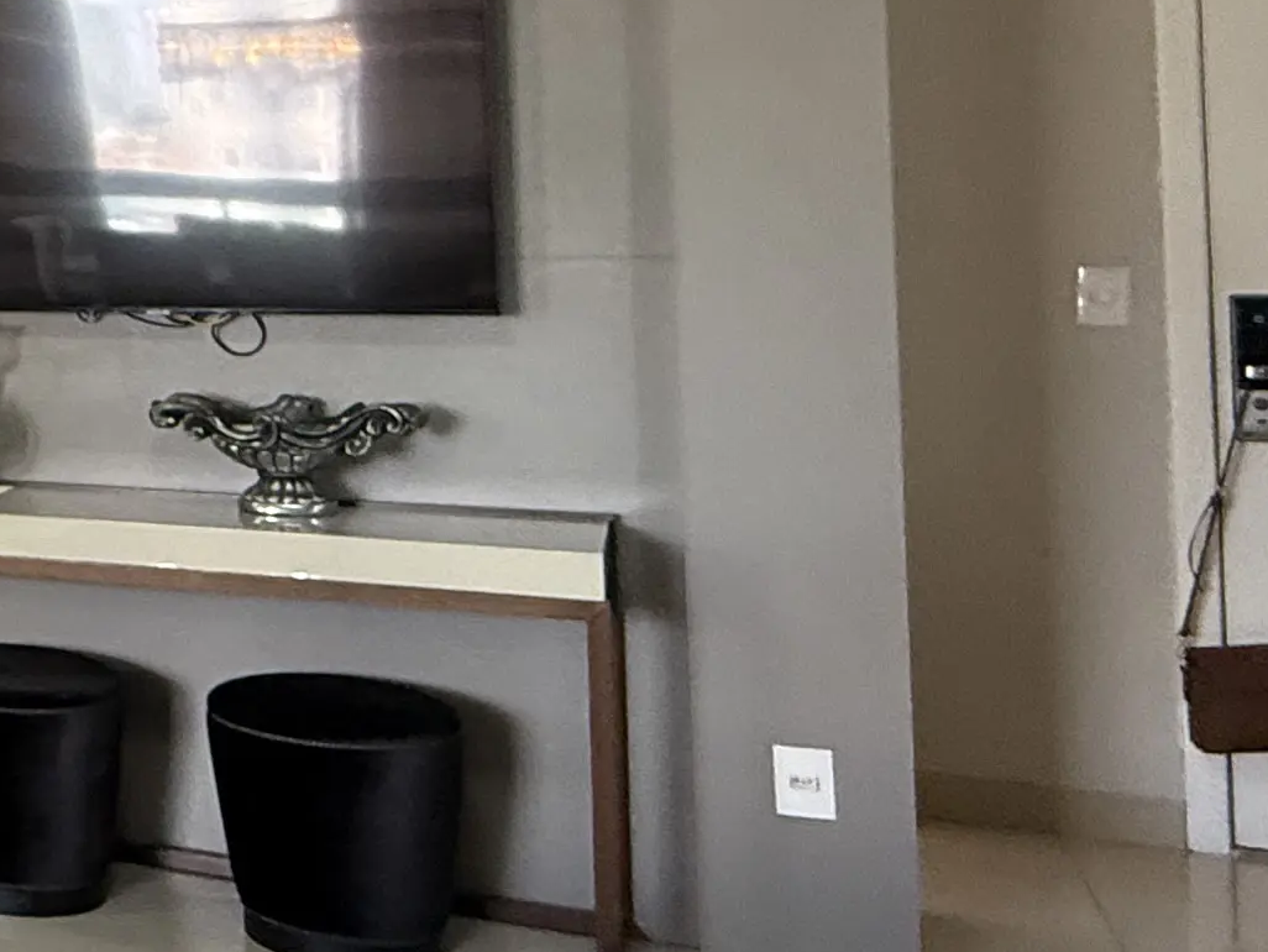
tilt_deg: +1.0
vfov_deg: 26.0
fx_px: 2015
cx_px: -682
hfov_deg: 25.4
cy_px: 169
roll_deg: +0.9
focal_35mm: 55
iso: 320
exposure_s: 1/99
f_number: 2.2
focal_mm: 2.22
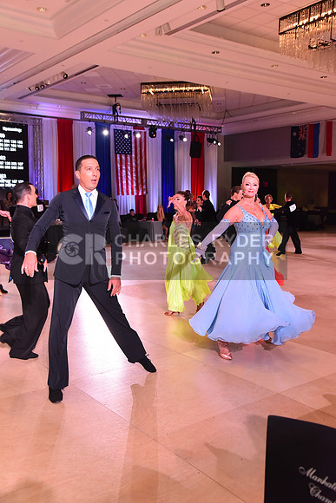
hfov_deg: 35.1
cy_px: 252
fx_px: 532
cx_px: 168
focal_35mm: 38
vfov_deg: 50.7
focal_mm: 38
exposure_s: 1/320
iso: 2500
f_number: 5.6
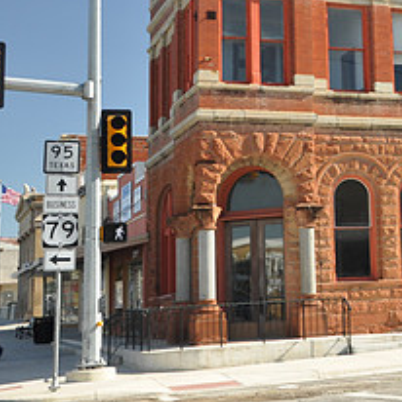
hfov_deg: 21.0
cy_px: 87
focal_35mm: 75
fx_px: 988
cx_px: 519
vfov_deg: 22.7
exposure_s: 1/125
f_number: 5.6
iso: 200
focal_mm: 21
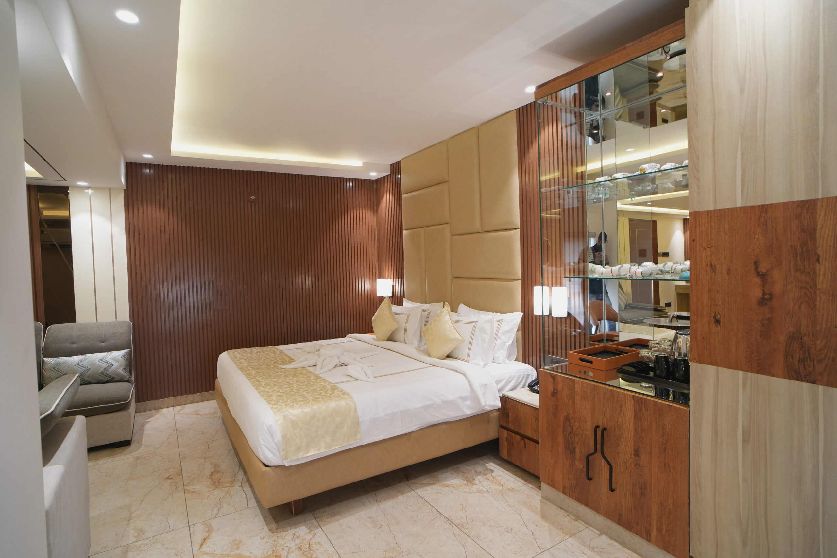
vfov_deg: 67.4
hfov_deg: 90.0
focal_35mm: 18
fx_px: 418
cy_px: 279
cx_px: 418
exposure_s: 1/100
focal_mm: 18
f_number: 4.5
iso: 1250
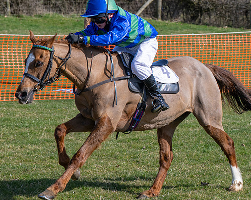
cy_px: 58
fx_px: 1284
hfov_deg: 11.2
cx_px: 152
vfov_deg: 8.9
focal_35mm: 173
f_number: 5
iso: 200
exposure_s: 1/1250
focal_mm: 70
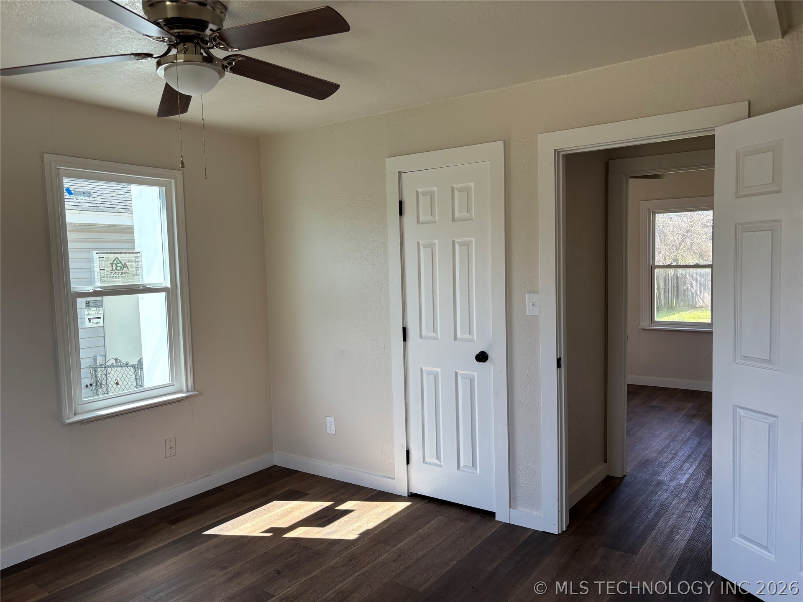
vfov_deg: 53.1
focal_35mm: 26
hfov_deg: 67.3
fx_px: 603
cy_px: 301
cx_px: 402
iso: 40
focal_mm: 5.96
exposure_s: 1/219
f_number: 1.6
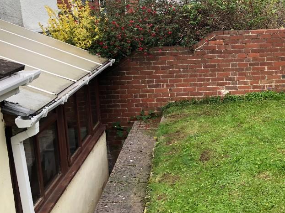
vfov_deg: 31.2
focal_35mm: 46
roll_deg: +2.6
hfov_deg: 39.5
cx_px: 231
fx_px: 379
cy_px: 64
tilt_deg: -7.4
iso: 20
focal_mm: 4
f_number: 1.8
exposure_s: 1/453
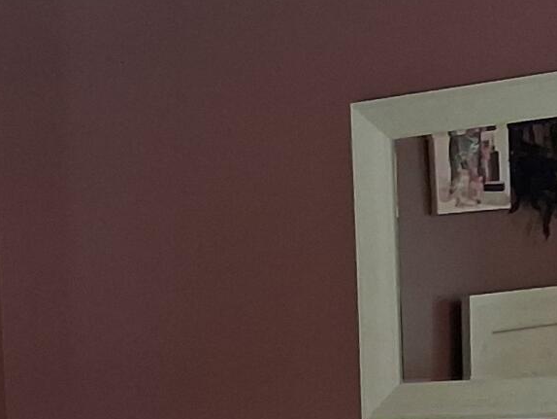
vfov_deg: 10.0
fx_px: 2270
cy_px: 742
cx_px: -279
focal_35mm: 141
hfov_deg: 13.2
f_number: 1.8
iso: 500
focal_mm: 4
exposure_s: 1/33
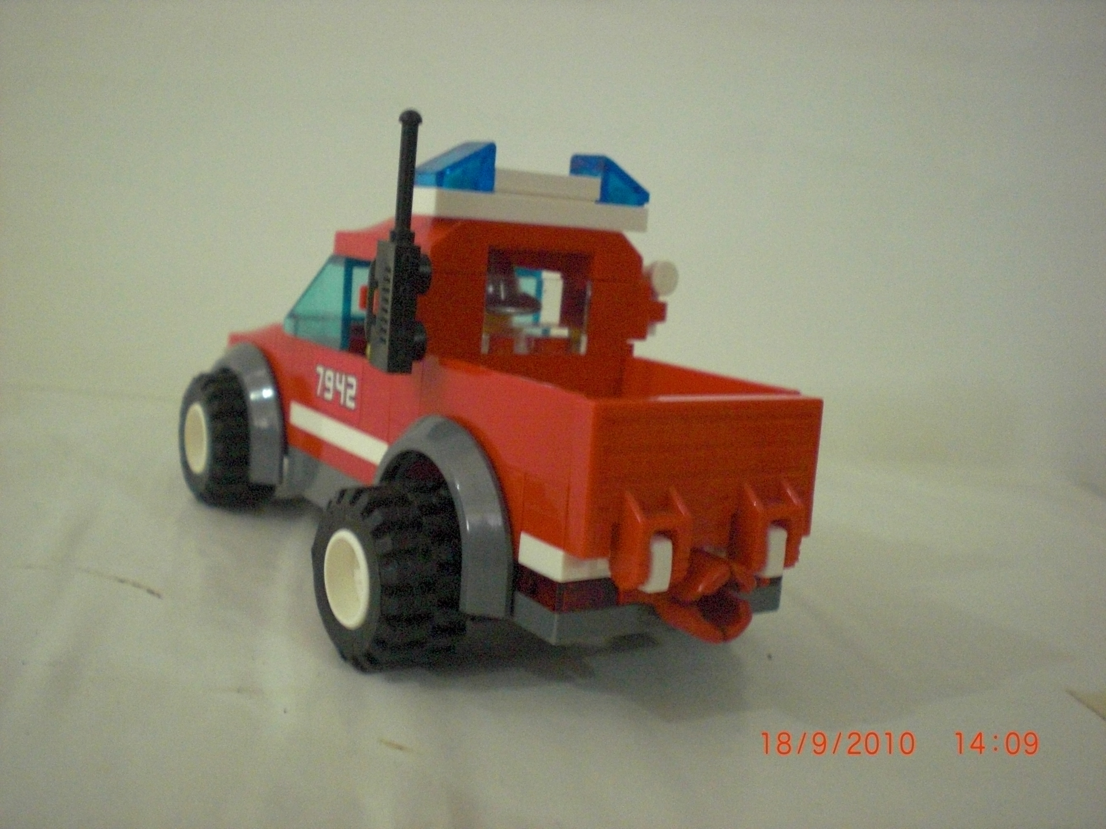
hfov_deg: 49.0
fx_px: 1214
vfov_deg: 37.7
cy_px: 414
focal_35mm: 38
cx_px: 553
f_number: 3.1
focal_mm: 6.3
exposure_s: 1/15
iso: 800
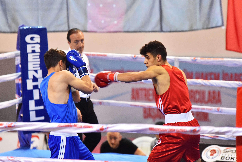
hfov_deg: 10.3
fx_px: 1345
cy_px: 81
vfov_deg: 6.9
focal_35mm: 200
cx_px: 121
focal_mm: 200
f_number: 3.5
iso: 2000
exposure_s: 1/200
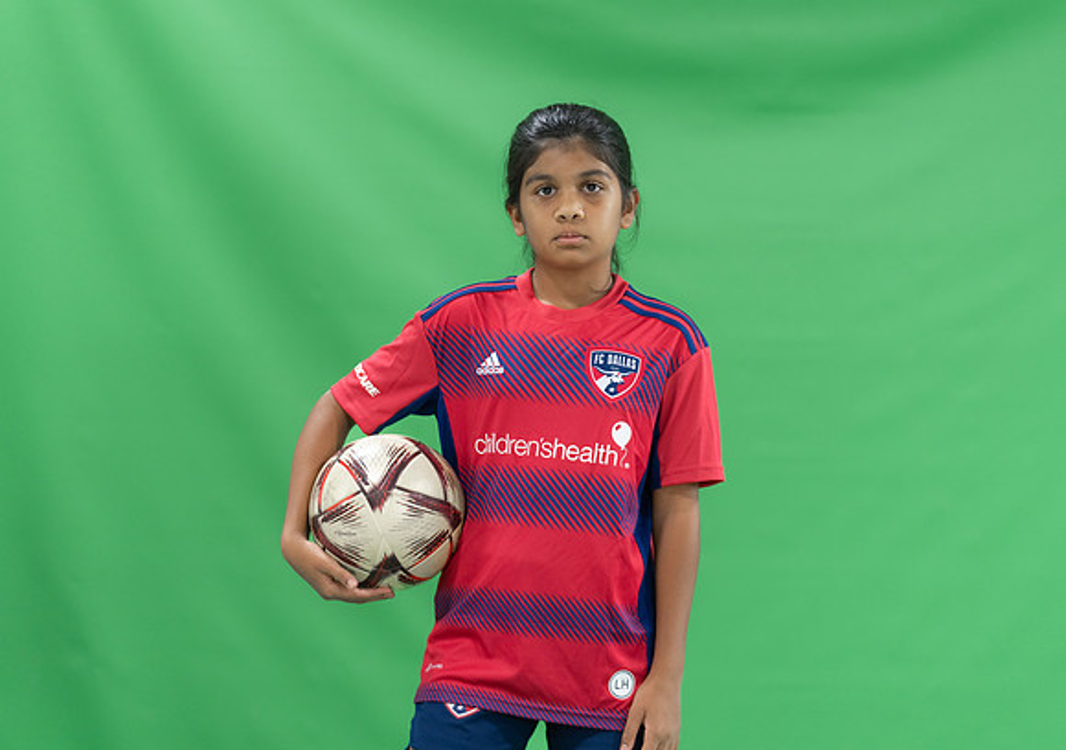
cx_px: 581
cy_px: 363
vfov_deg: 9.9
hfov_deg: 14.1
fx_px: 4323
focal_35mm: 144
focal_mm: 134
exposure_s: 1/250
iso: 1000
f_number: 2.8
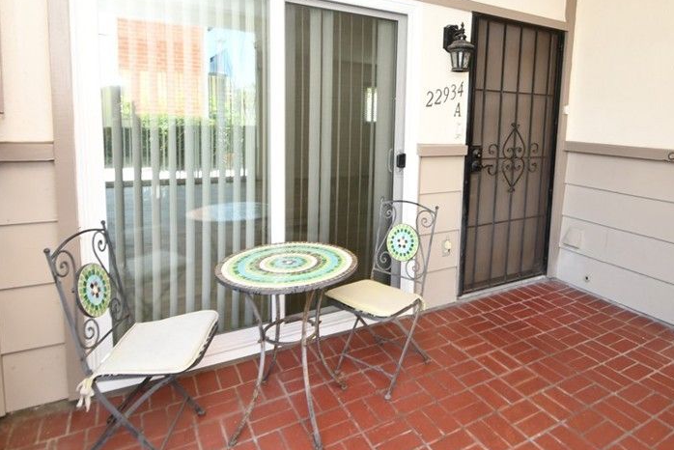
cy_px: 169
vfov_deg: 56.6
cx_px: 415
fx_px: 412
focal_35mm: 22
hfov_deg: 77.4
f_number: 4.5
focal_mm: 10
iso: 200
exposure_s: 1/80
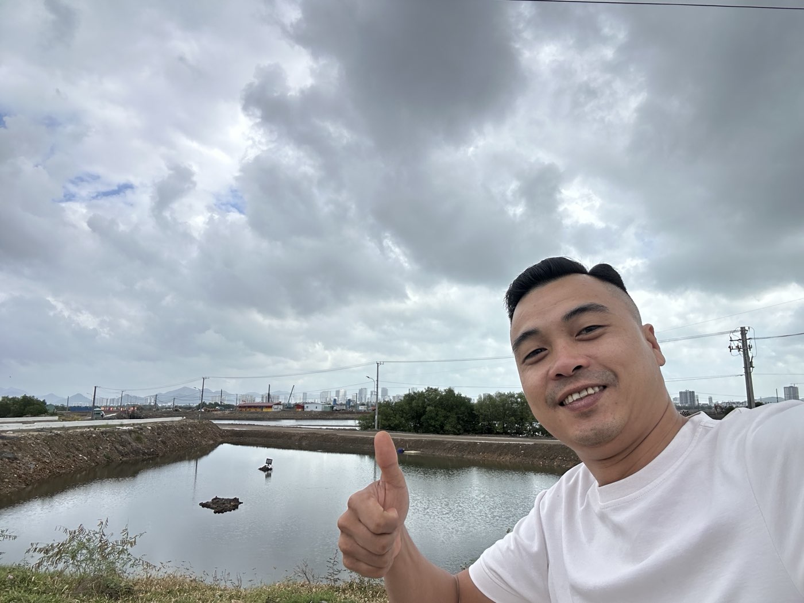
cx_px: 402
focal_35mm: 23
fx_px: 534
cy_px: 302
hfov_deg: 73.9
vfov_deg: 58.9
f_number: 1.9
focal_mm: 2.69
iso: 25
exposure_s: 1/1148
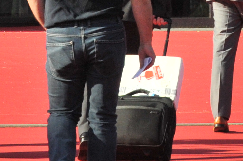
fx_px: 4487
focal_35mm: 665
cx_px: 440
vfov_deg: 2.1
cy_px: -243
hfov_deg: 3.1
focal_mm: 116
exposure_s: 1/1000
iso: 2000
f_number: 16
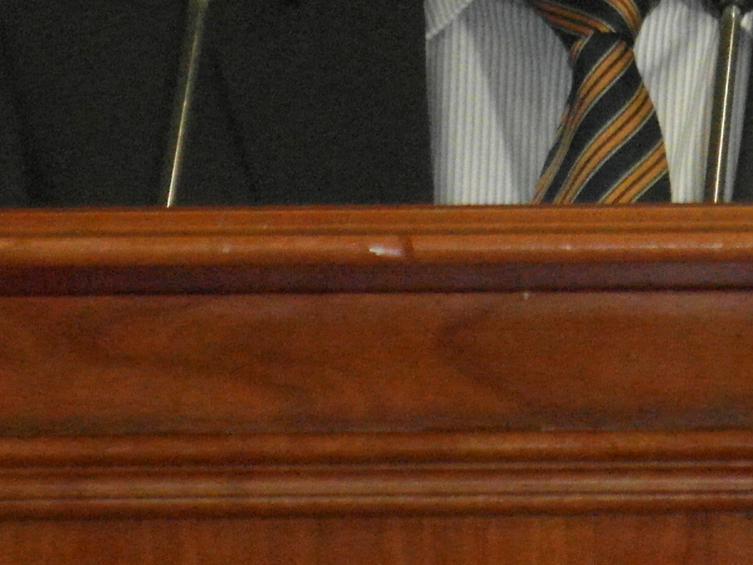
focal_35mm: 1061
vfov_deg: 1.4
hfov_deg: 1.9
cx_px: 582
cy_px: -381
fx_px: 23083
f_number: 4.4
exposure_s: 1/60
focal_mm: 49.7
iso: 640
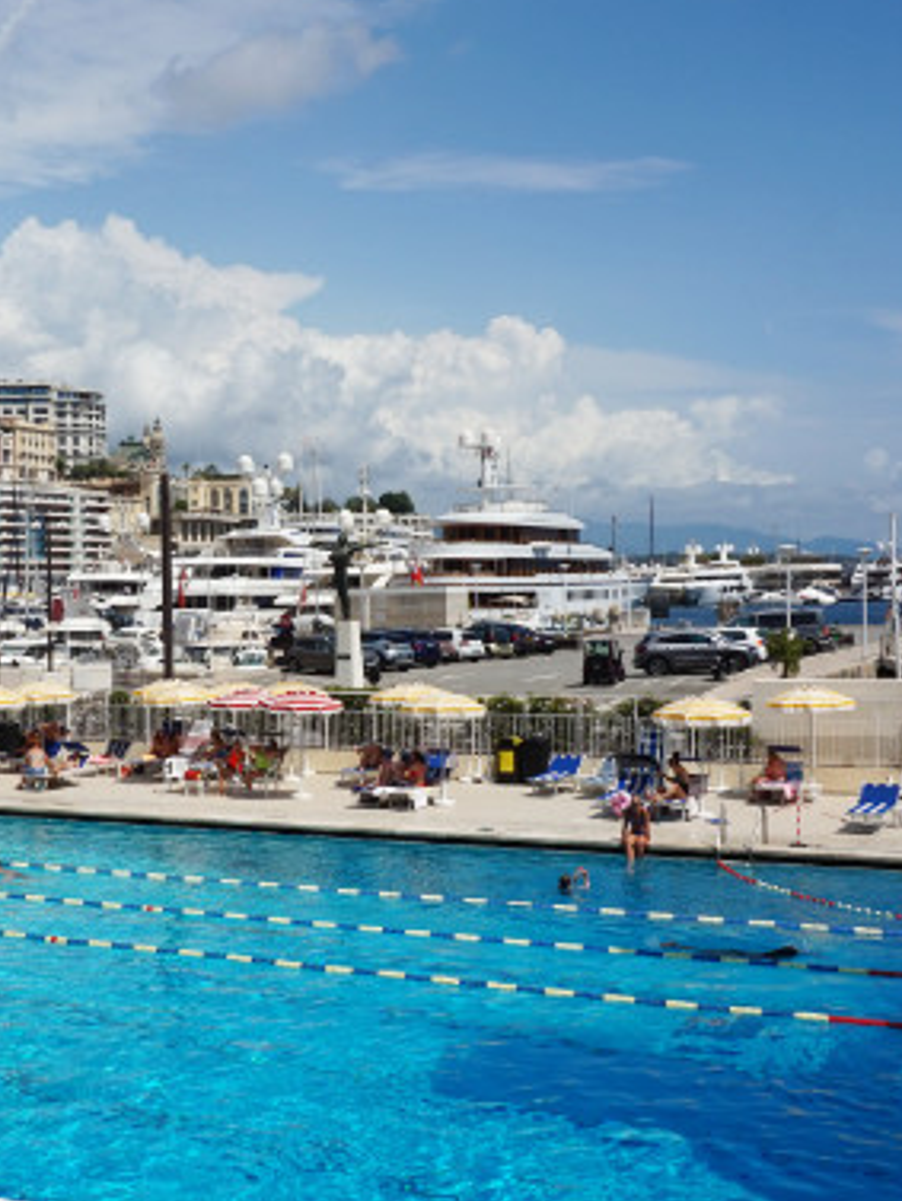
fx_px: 1701
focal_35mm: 49
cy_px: 623
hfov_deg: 29.2
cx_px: 226
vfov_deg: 38.9
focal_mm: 16
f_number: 14
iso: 100
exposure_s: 1/250
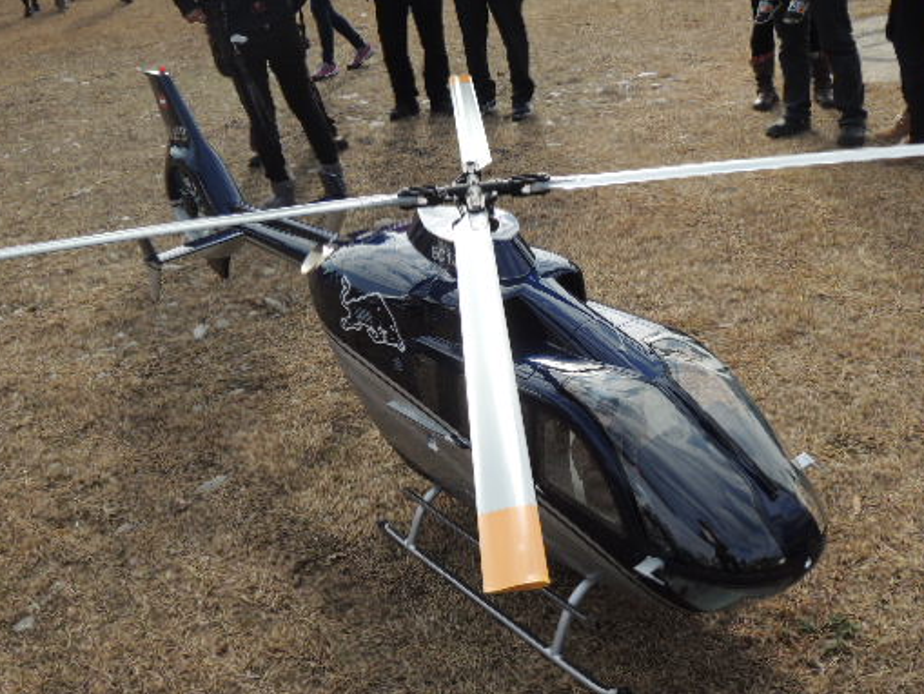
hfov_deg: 47.8
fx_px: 1041
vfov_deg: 36.8
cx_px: 485
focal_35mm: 39
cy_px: 376
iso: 100
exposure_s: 1/1000
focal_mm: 5.5
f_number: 3
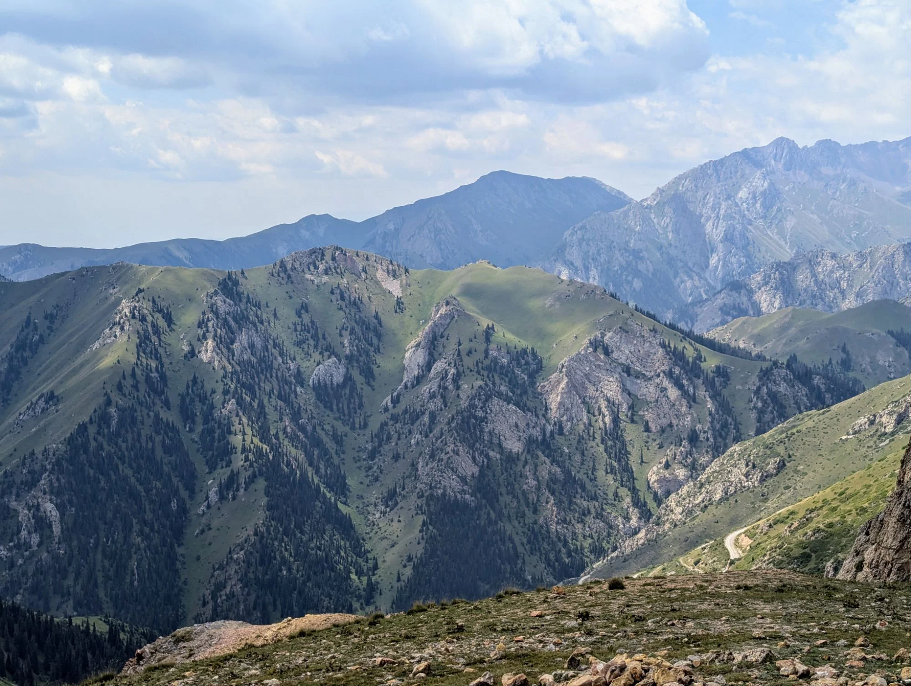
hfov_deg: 39.6
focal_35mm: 48
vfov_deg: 30.3
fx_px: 1265
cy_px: 343
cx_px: 456
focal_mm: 6.81
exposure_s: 1/2500
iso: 45
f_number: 1.85
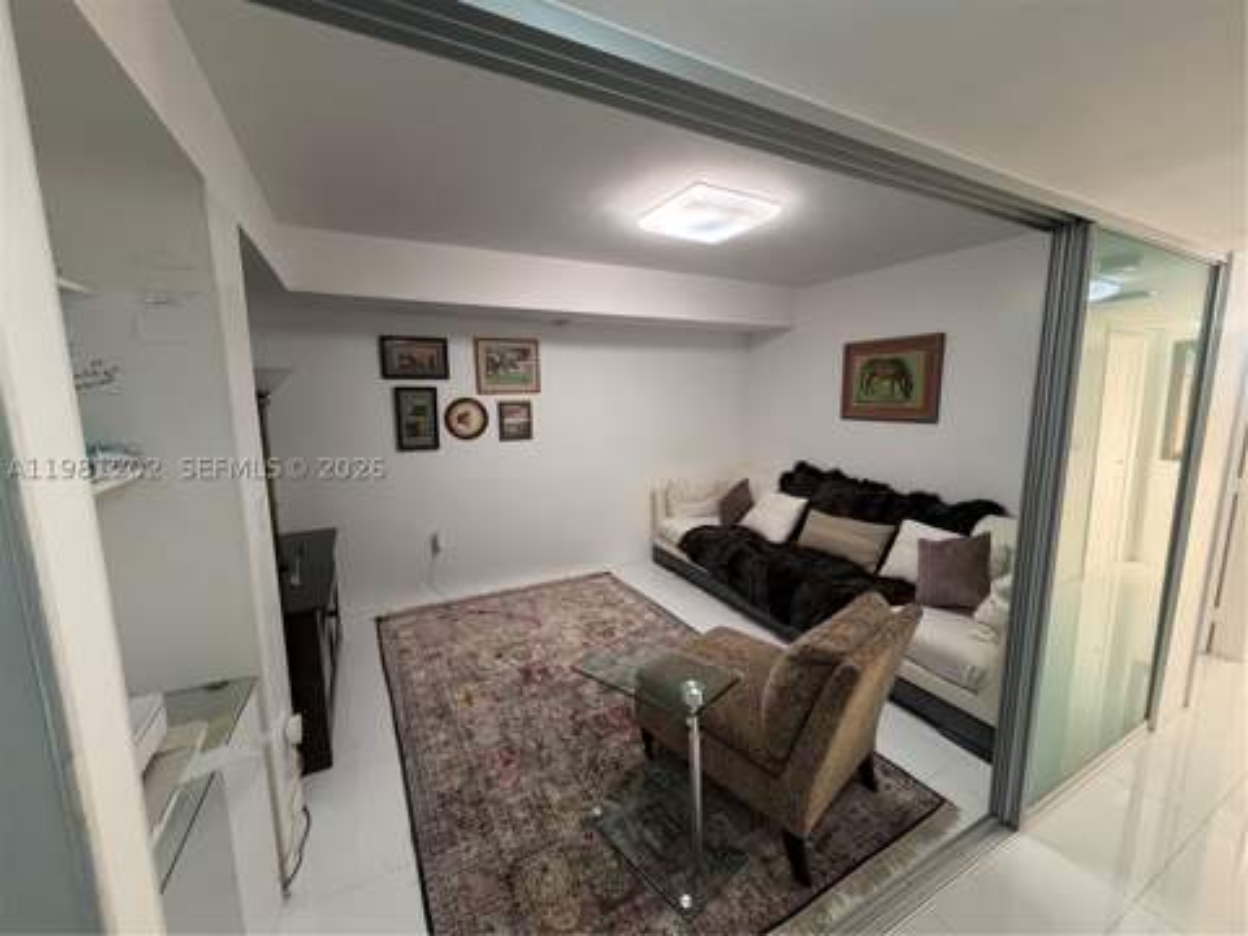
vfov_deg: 85.7
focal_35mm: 14
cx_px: 624
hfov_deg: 102.1
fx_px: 505
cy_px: 468
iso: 250
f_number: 2.2
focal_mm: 2.22
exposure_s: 1/60
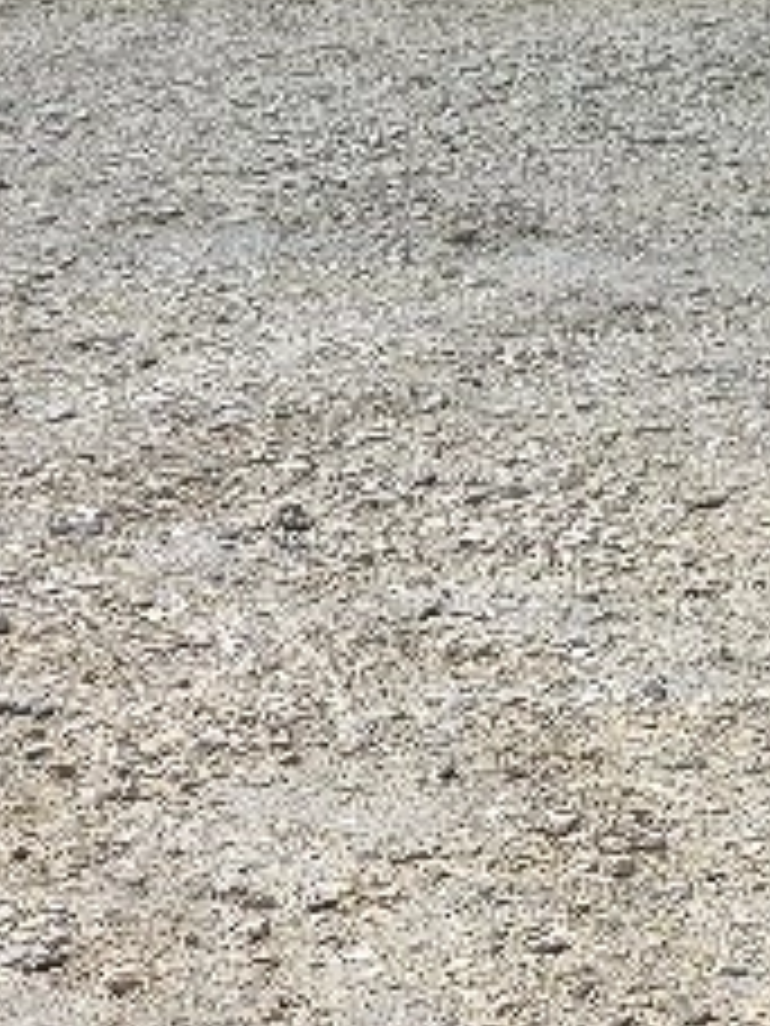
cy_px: 392
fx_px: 2996
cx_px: 2044
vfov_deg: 19.4
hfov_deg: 11.3
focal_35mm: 101
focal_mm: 6.3
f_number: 1.7
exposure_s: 1/370
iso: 50
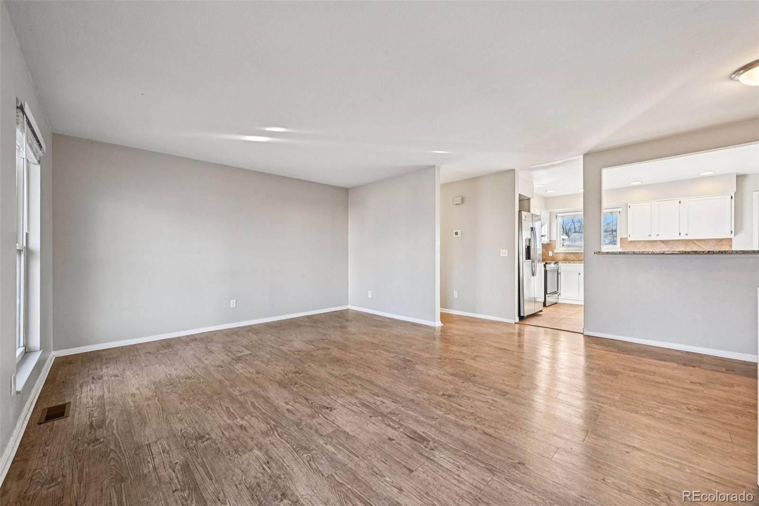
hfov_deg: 104.3
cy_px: 253
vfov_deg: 81.2
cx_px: 380
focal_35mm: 14
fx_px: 295
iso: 320
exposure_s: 1/15
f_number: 11
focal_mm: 14
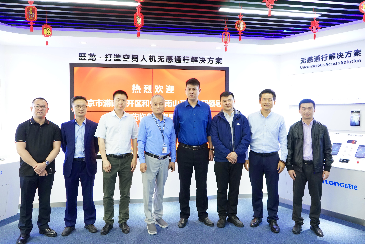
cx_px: 182
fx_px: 284
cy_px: 122
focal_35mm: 28
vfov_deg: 46.4
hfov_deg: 65.5
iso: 2000
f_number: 4
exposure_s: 1/60
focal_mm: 28
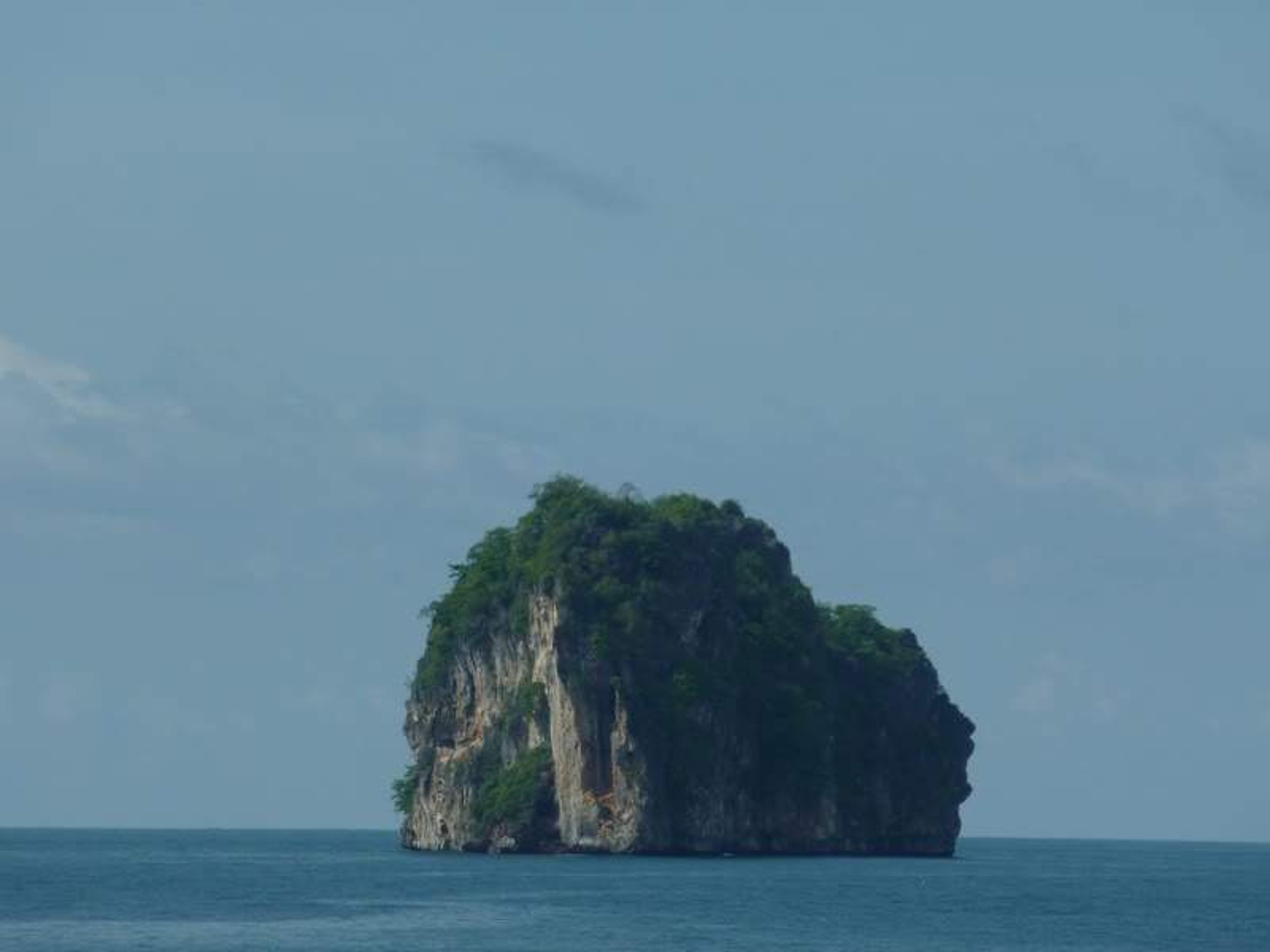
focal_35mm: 358
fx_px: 13134
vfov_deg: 4.2
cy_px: 476
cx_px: 635
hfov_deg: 5.5
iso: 80
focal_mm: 49.2
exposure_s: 1/800
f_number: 5.6
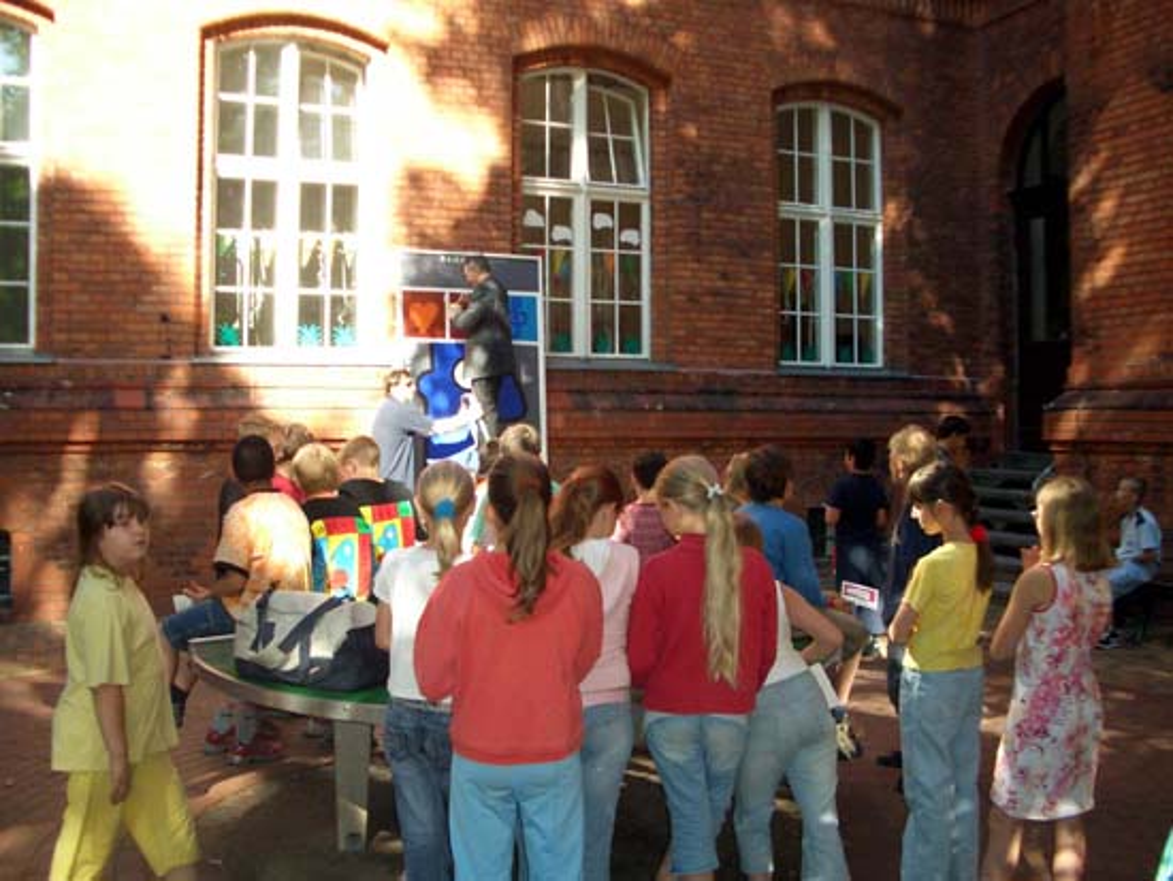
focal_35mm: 35
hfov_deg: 52.6
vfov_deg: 40.7
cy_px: 440
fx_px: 1187
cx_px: 586
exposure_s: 1/320
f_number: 2.6
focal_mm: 5.8
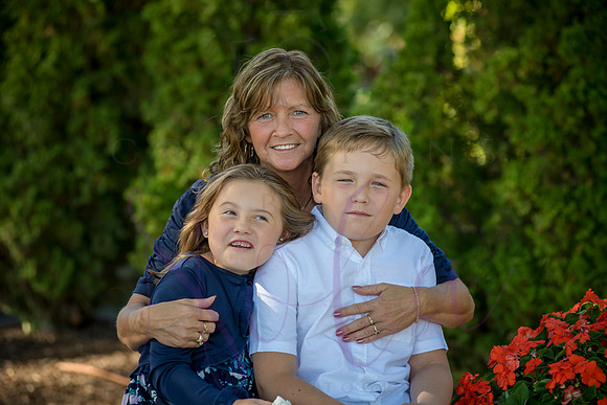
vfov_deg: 11.4
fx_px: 2024
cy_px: 202
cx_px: 304
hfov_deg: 17.1
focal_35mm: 120
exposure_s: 1/400
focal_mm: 120
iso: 400
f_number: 4
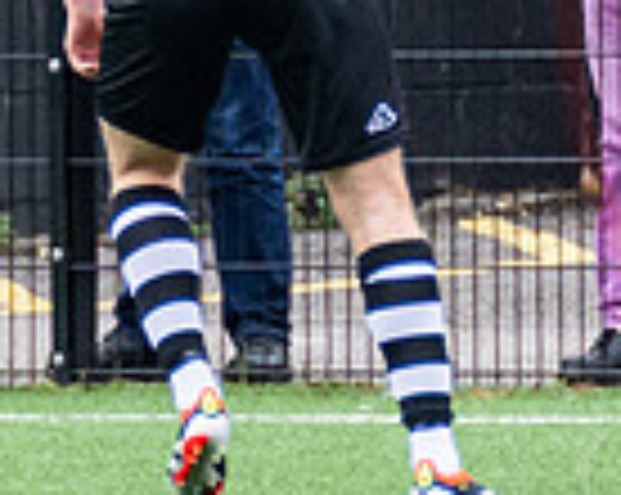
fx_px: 36248
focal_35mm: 1975
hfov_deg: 1.0
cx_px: 862
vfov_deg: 0.8
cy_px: -96
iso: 800
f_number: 4
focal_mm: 200
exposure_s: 1/1250
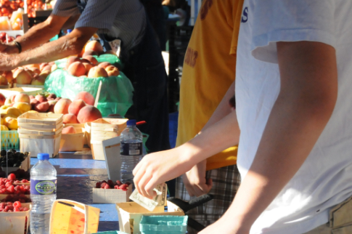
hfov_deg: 14.9
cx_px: 36
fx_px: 1328
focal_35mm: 136
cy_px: 179
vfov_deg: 10.0
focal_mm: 44
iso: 1250
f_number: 9
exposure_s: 1/1000
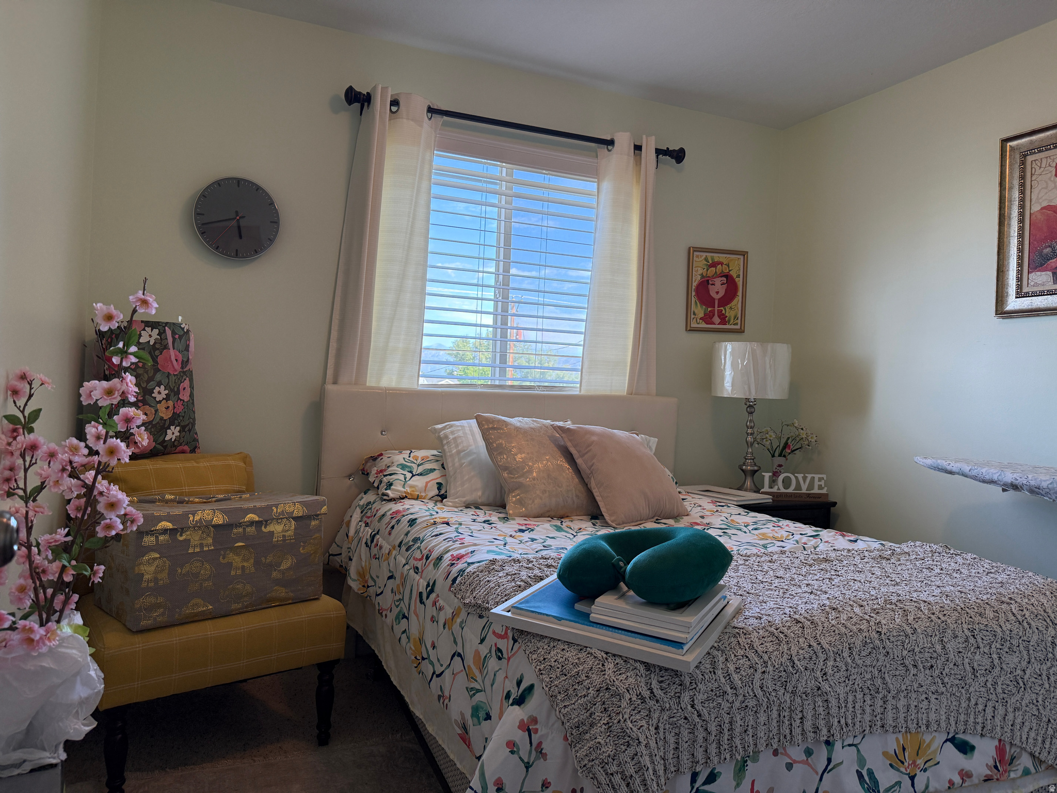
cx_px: 528
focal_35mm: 24
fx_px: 733
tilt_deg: -0.2
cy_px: 396
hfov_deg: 71.6
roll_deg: -2.6
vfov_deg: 56.8
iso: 200
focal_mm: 6.76
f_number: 1.78
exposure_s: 1/235
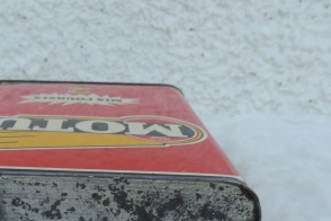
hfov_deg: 38.0
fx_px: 469
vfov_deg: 25.2
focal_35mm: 51
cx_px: 88
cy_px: 222
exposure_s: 1/200
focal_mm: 4.3
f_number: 3
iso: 80
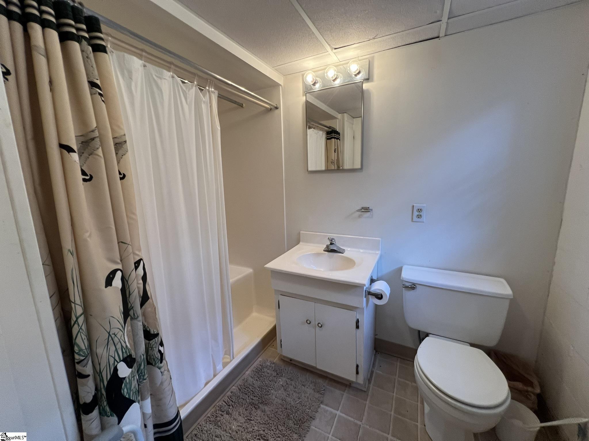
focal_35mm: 13
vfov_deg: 89.9
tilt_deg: -10.2
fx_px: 221
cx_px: 294
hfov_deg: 106.2
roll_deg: +1.0
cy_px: 220
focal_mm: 1.57
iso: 200
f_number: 1.8
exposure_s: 1/120
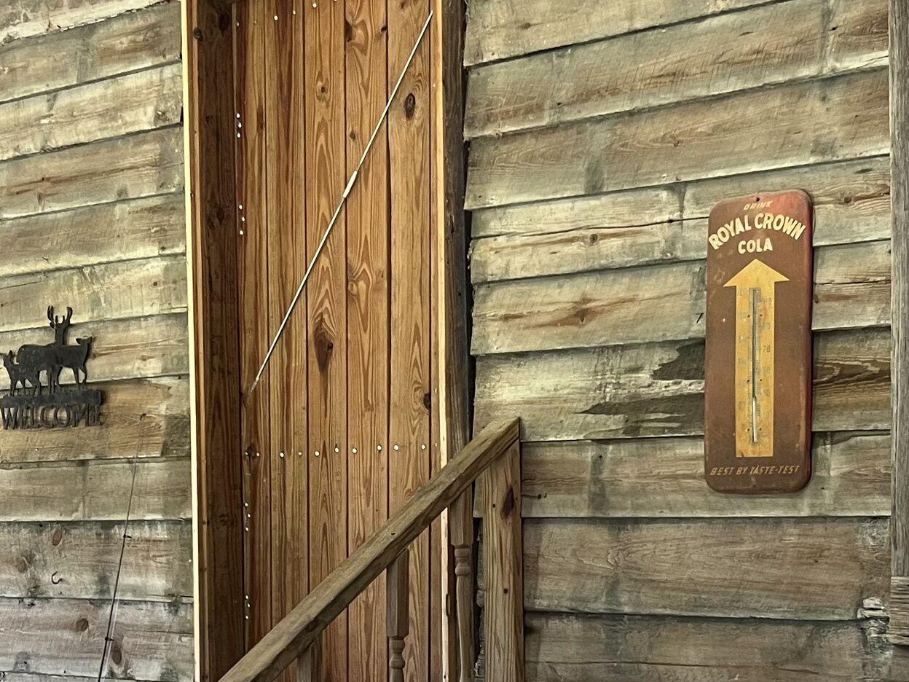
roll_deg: -0.3
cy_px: 517
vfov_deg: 22.7
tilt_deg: -0.1
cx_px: 408
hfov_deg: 30.2
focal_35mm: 64
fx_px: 1681
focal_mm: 5.7
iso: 160
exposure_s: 1/60
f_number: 1.5
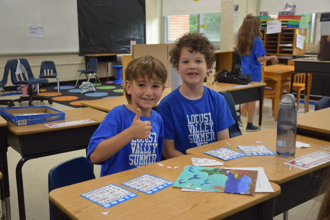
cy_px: 110
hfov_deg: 47.9
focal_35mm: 40
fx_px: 371
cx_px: 165
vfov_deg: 33.0
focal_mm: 27
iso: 400
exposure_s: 1/60
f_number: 4
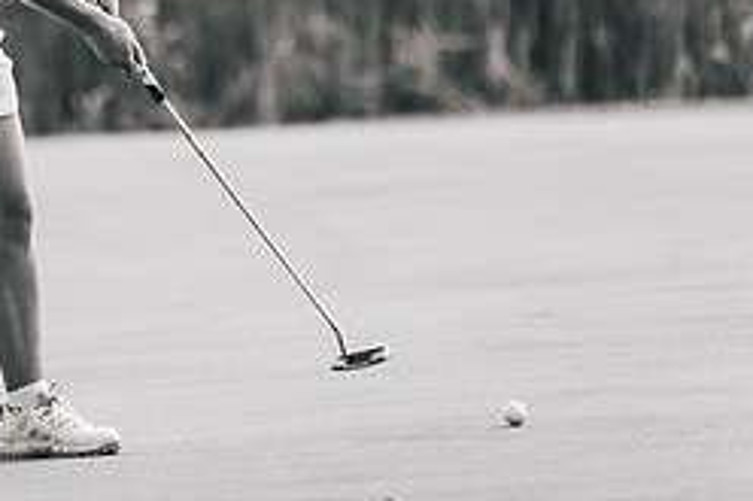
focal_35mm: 356
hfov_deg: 5.8
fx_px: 7441
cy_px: 20
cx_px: -18
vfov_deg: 3.9
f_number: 2.8
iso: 100
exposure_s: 1/2000
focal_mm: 150
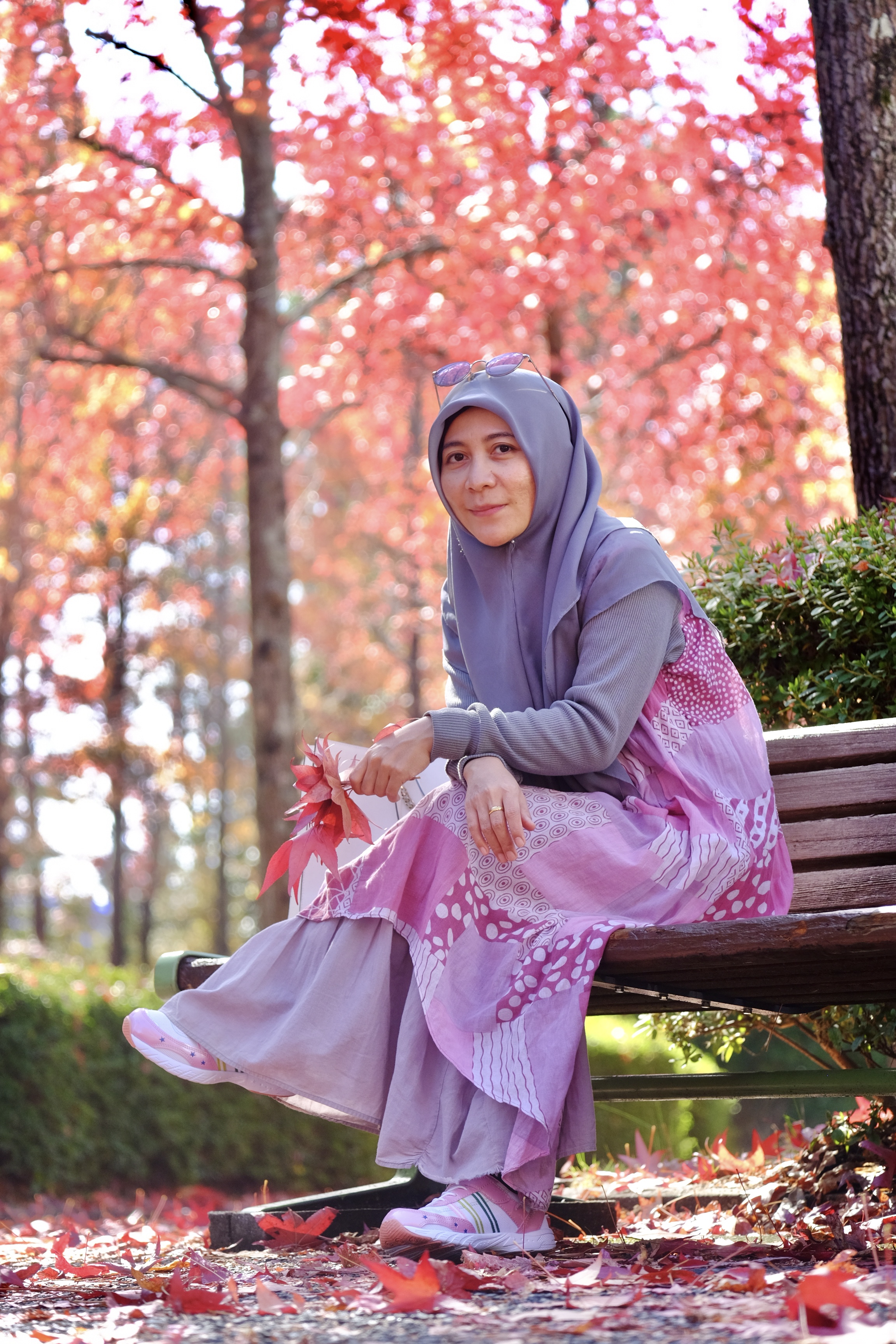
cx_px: 448
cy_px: 672
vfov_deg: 19.3
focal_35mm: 106
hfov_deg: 12.9
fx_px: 3957
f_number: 3.7
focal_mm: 70.5
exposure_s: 1/500
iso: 400
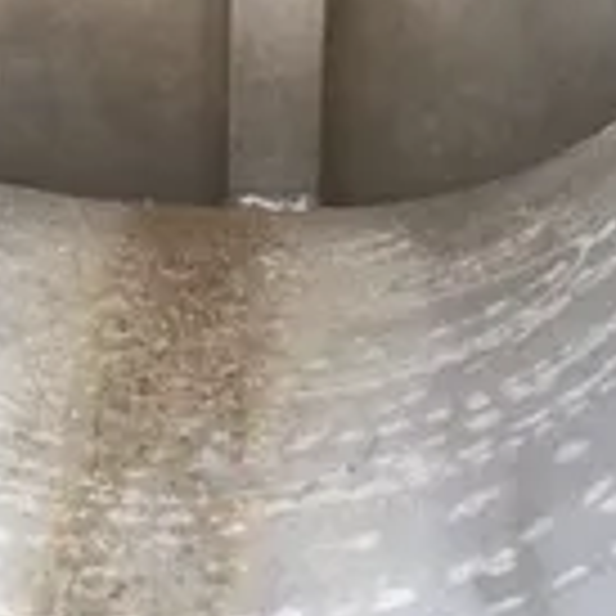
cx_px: 202
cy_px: -94
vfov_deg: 21.6
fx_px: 1510
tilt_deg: -57.6
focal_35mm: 75
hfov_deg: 23.0
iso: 32
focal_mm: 4.15
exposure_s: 1/30
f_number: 2.2
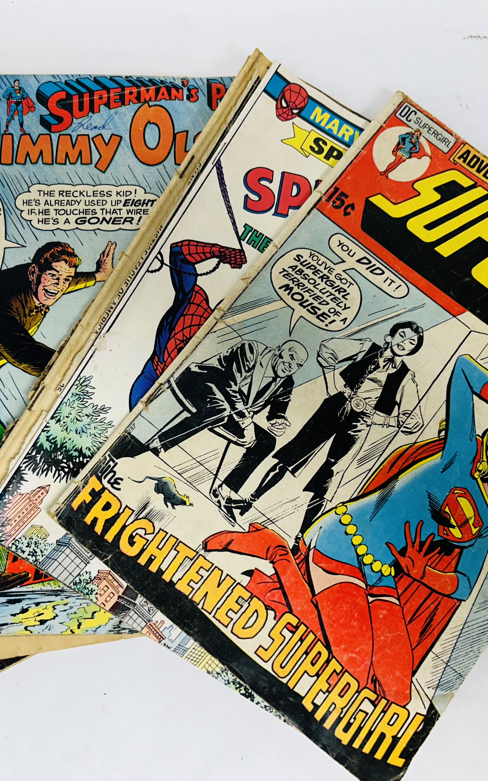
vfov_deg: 52.7
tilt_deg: -77.0
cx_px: 145
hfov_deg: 34.0
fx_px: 787
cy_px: 392
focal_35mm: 37
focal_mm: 5.7
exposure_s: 1/203
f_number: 1.5
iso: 40
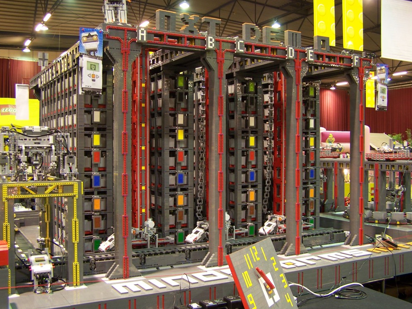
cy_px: 152
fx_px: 464
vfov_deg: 36.8
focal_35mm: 39
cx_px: 206
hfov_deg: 47.9
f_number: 2.8
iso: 80
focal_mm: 6.3
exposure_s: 1/2
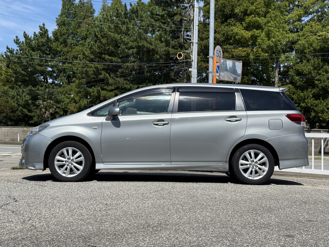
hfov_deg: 39.7
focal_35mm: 48
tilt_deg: +2.4
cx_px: 164
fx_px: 456
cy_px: 124
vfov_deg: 30.3
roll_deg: -1.1
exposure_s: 1/6024
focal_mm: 6.76
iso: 80
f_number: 1.78
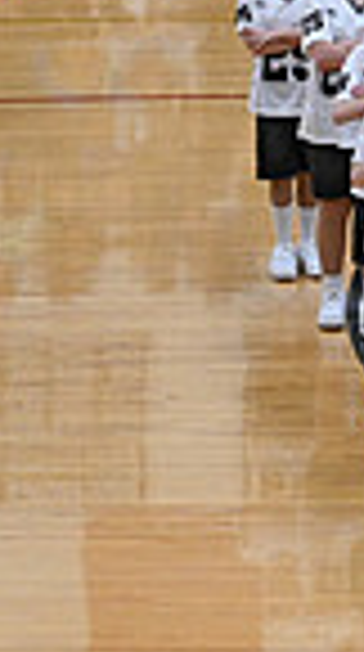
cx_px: -755
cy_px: 119
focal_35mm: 294
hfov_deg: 4.0
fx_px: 5071
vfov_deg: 7.3
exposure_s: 1/400
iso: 4000
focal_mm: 70
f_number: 4
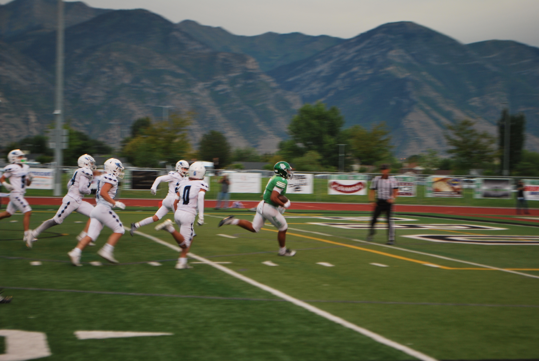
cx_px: 270
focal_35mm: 82
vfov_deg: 16.6
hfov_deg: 24.6
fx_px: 1237
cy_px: 180
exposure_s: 1/60
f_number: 5.6
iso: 200
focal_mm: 55
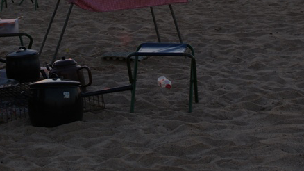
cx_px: 114
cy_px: -39
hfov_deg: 14.6
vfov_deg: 8.2
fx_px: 1185
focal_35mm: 147
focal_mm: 40
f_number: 5.6
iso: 100
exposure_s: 1/60
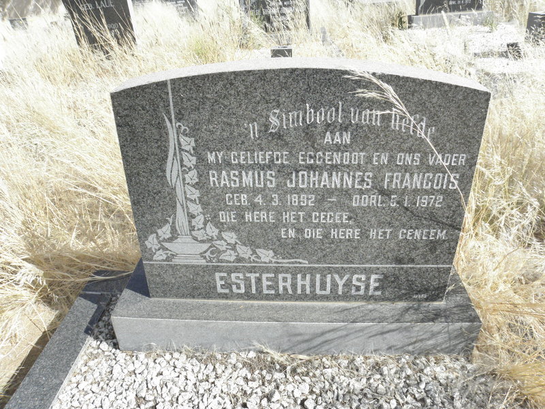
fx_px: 409
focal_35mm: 26
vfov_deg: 53.1
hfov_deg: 67.3
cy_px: 204
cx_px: 272
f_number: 6.3
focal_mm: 4.6
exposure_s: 1/500
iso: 200
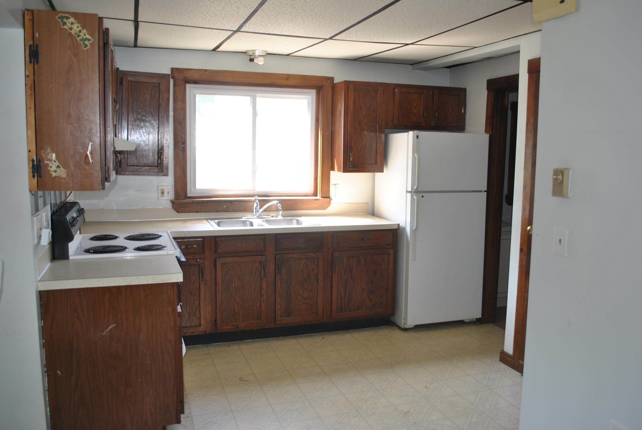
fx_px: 536
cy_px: 215
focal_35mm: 30
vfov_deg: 43.7
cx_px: 321
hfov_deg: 61.9
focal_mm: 20
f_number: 3.8
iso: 200
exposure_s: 1/30
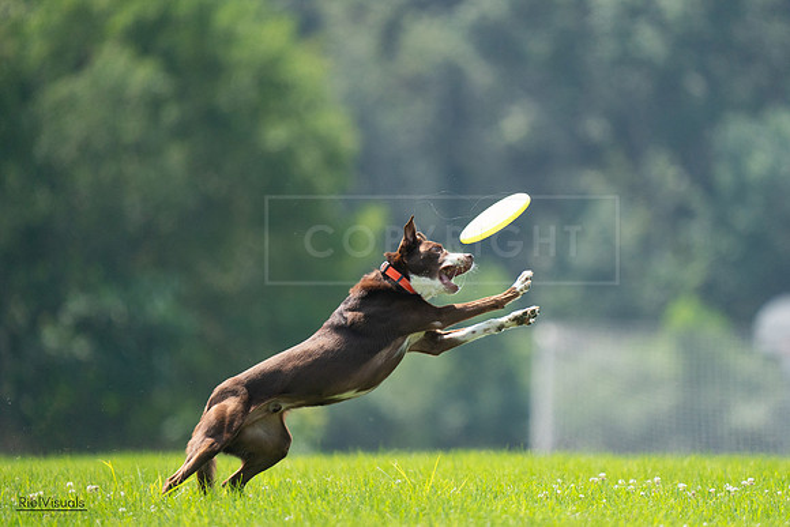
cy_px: 264
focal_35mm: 600
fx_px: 13169
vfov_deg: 2.3
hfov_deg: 3.4
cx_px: 395
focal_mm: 600
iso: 2500
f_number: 6.3
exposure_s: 1/4000
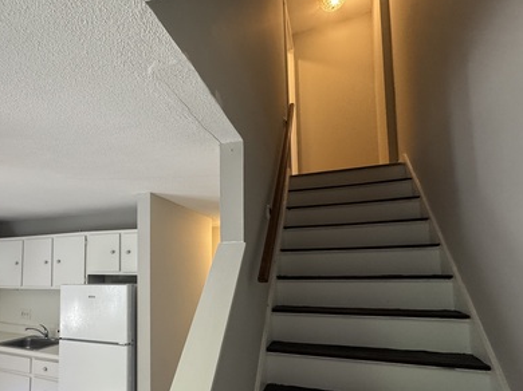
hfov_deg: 71.8
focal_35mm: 23
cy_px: 242
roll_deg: +0.4
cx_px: 174
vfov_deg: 58.2
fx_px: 347
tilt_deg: +3.8
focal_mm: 2.22
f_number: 2.2
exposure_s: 1/60
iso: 320
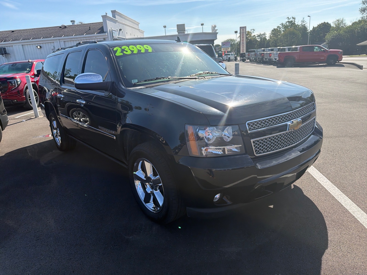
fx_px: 254
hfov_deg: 71.6
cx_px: 184
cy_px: 138
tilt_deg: -16.2
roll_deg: +4.8
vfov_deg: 56.8
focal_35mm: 24
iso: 100
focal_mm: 6.76
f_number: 1.78
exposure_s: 1/4673
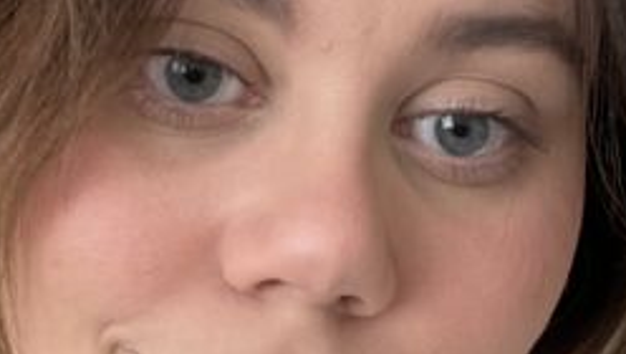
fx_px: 1312
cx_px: 343
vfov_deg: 15.3
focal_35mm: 79
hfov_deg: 26.8
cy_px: 268
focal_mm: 2.71
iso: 200
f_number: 2.2
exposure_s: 1/60
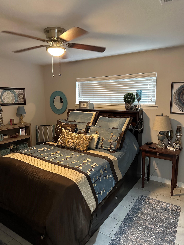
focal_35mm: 24
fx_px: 170
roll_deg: +0.1
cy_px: 122
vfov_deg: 71.6
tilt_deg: -9.0
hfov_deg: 56.8
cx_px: 92
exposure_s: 1/60
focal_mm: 6.86
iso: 800
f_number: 1.78
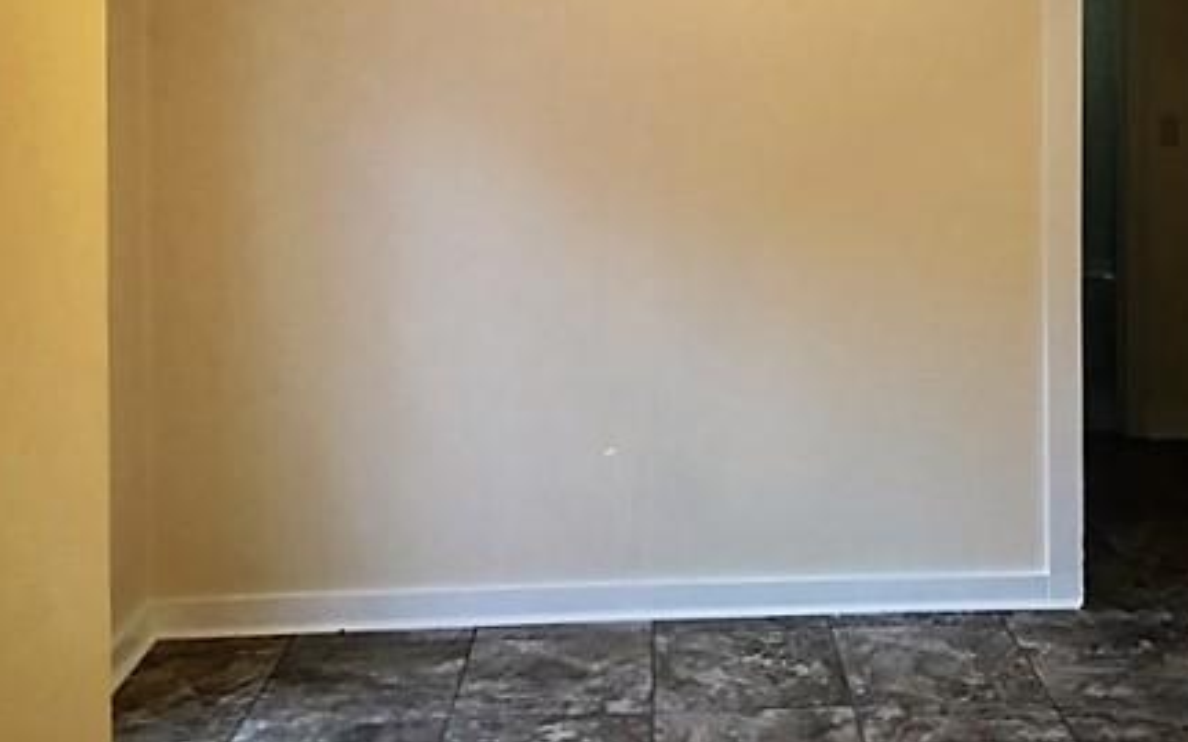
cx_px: 773
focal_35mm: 45
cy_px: 92
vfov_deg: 27.7
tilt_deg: -1.3
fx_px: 1456
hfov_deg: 43.9
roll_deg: +0.3
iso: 50
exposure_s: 1/15
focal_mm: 4.15
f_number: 2.2
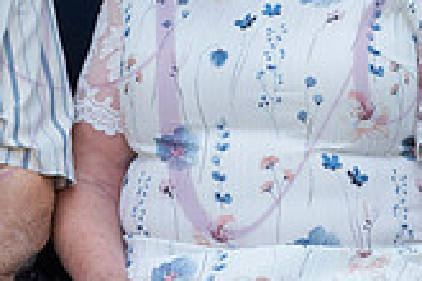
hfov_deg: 6.9
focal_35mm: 298
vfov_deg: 4.6
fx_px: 3493
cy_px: -162
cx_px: 84
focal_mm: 85
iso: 500
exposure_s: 1/200
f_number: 8
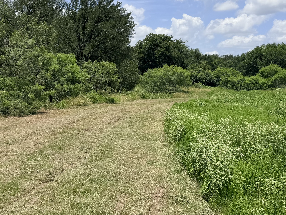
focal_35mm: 55
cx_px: 93
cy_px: 69
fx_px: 454
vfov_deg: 26.4
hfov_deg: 34.6
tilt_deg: +1.0
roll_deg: -0.3
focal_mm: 6.76
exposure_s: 1/7353
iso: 80
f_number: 1.78
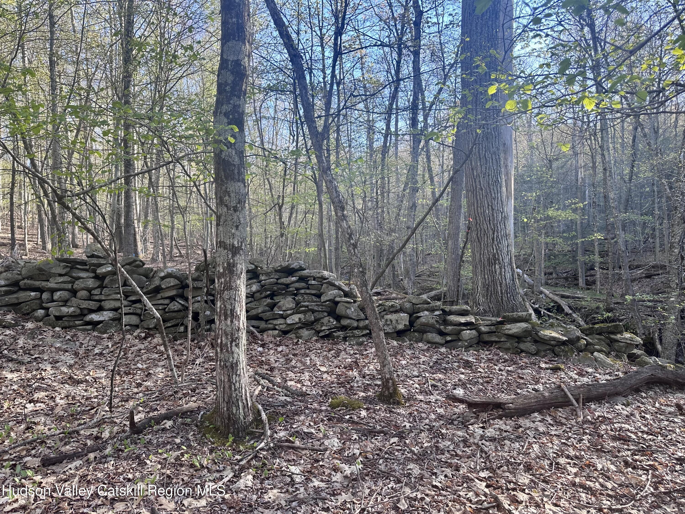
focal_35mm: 24
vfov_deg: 56.8
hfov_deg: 71.6
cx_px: 342
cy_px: 257
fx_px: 475
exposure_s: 1/211
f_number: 1.78
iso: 64
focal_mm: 6.86
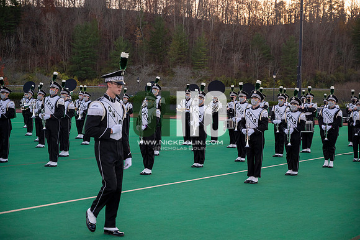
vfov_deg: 19.4
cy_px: 120
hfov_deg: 28.9
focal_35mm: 70
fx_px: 700
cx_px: 180
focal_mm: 70
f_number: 4
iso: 2000
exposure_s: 1/2000
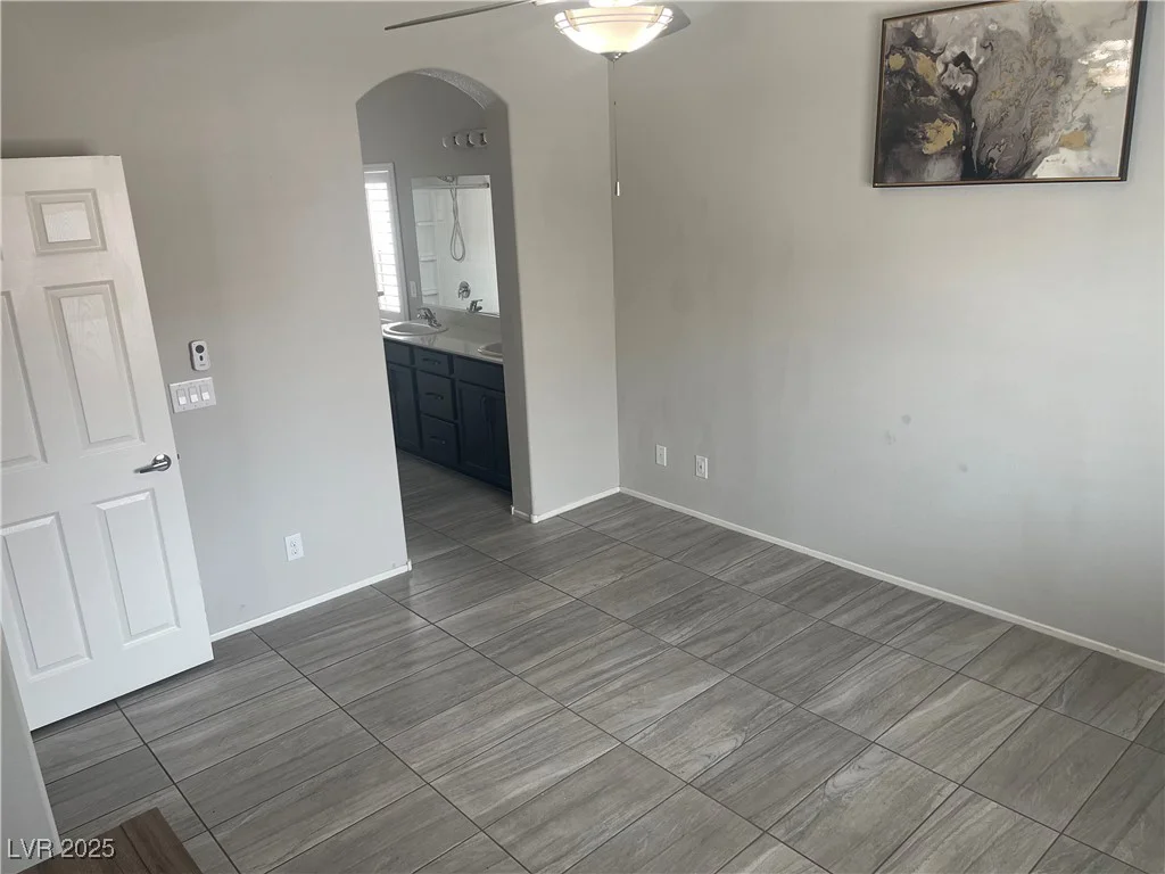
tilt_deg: -18.3
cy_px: 437
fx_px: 841
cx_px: 582
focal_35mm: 25
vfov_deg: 54.9
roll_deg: +2.3
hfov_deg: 69.4
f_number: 1.6
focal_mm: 5.1
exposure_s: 1/120
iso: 100
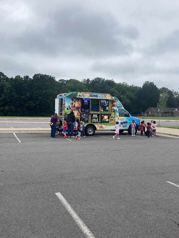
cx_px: 91
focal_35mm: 34
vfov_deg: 54.0
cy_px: 120
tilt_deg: -2.3
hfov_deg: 41.8
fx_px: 235
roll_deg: +0.0
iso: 25
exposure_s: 1/815
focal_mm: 3.3
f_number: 2.4
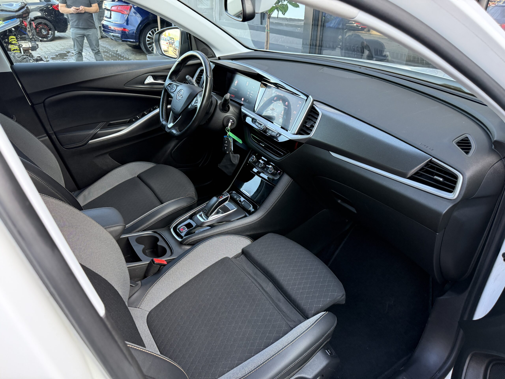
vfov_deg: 56.8
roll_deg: -1.3
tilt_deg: -27.5
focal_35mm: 24
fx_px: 350
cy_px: 190
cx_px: 252
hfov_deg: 71.6
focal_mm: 6.76
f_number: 1.78
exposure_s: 1/103
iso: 200
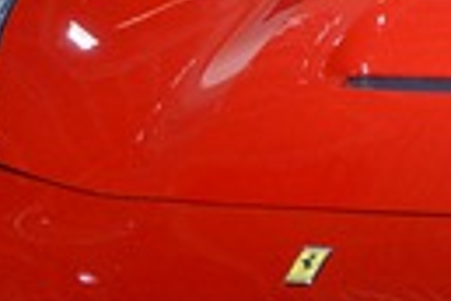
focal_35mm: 446
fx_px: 5587
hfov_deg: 4.5
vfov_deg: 3.1
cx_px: 989
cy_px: -52
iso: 1250
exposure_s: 1/200
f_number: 8
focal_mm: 48
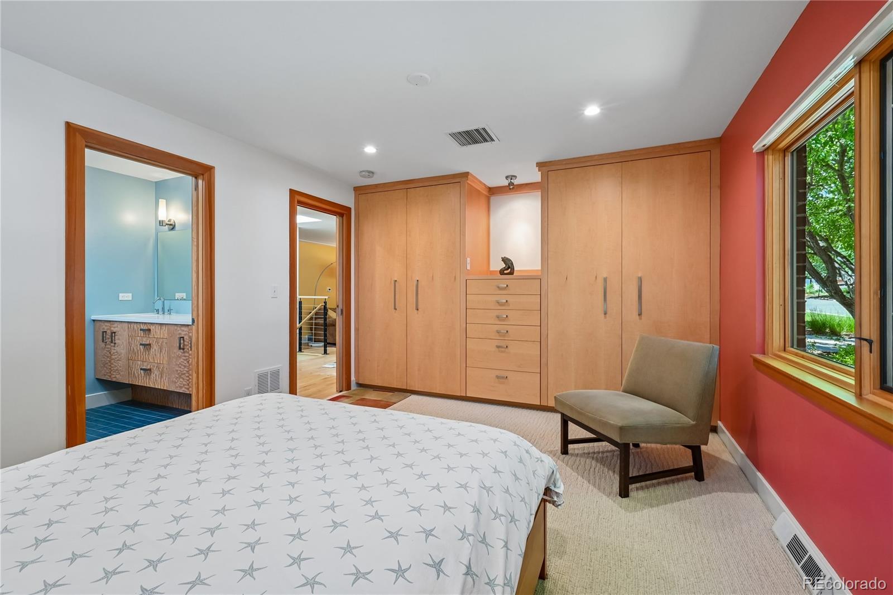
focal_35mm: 16
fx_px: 384
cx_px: 446
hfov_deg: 98.6
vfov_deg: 75.5
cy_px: 298
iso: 400
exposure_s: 1/15
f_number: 10
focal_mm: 15.5
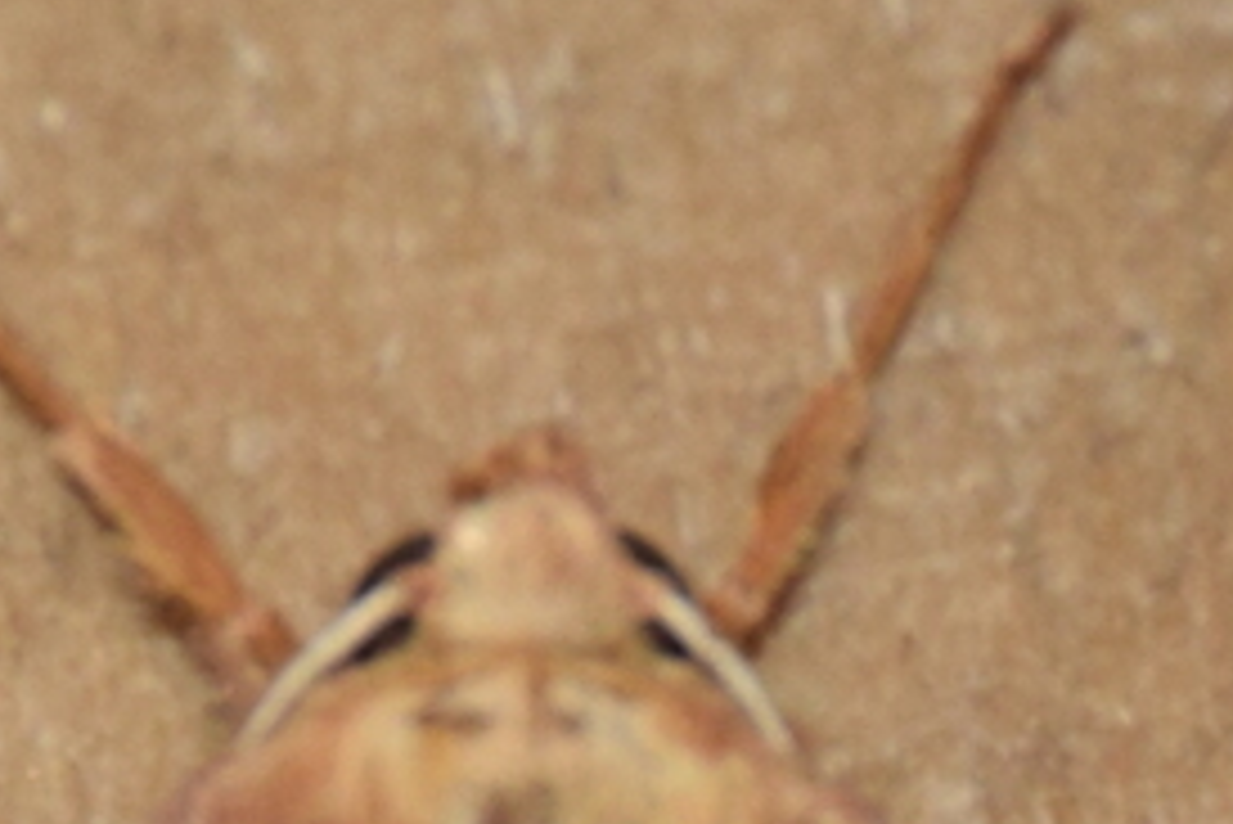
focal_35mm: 736
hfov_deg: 2.8
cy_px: 1396
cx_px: 634
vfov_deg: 1.9
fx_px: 25220
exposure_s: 1/60
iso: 320
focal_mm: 140
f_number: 7.1
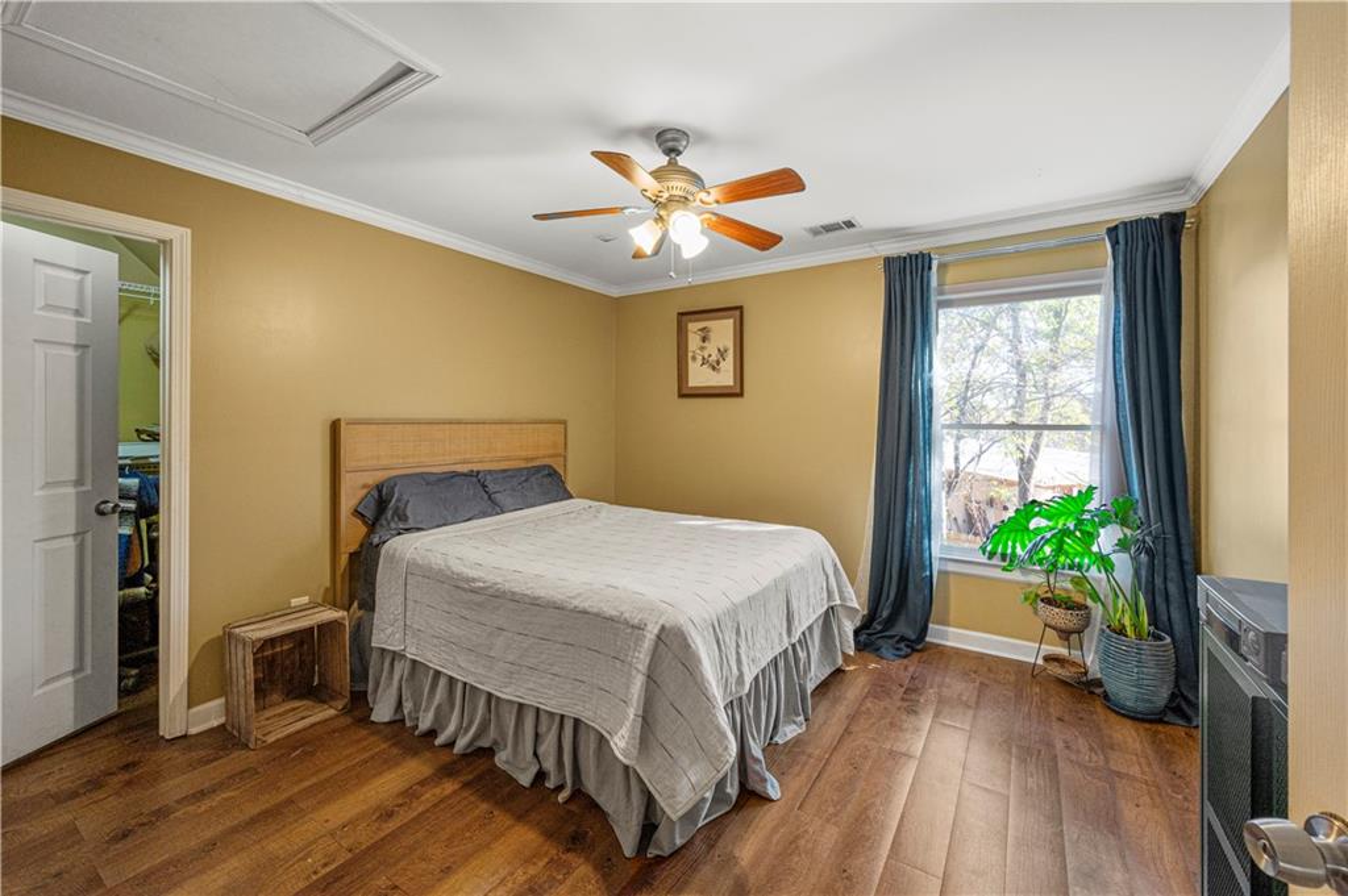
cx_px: 674
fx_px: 524
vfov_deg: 81.1
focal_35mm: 14
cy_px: 448
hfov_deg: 104.3
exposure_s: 1/10
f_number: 10
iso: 250
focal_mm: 14
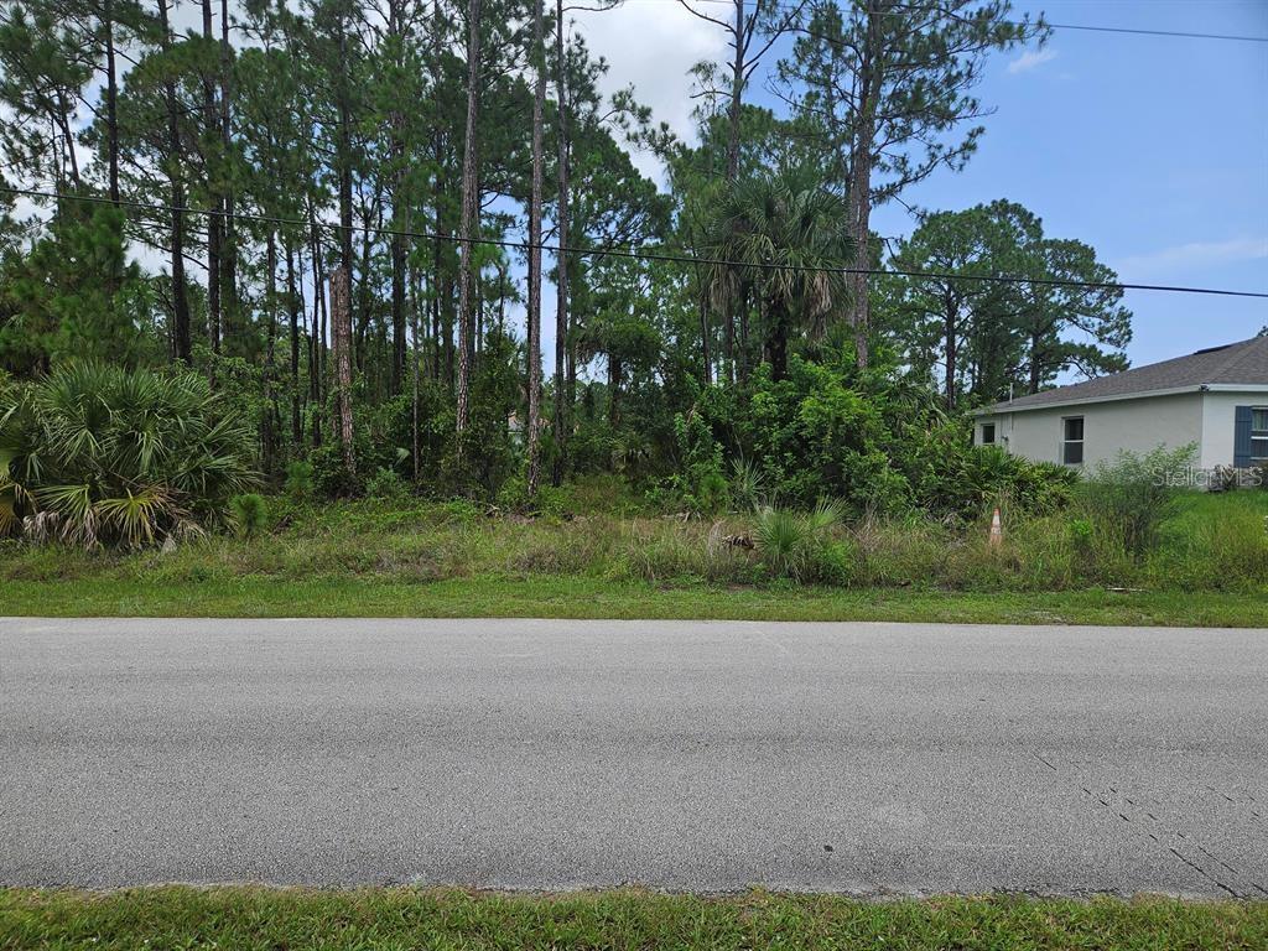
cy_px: 476
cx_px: 634
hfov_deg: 73.9
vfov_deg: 58.9
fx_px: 843
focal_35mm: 23
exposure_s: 1/1418
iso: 25
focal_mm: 5.4
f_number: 1.8
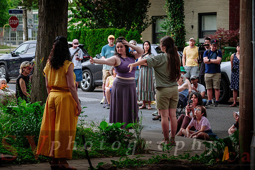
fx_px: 689
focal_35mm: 97
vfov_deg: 14.1
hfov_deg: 21.0
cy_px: 85
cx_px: 128
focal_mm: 61
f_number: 2.8
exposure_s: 1/250
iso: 1600
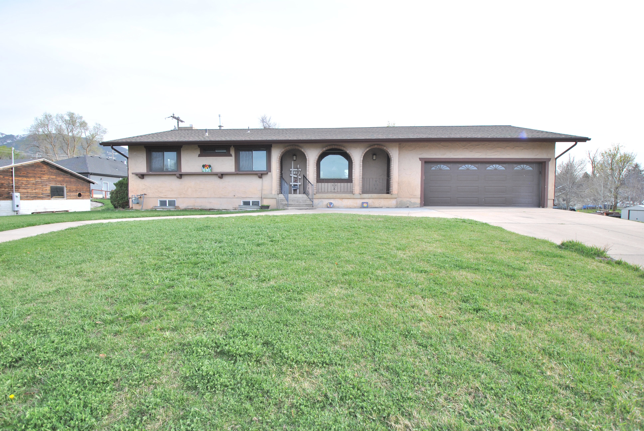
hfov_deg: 100.3
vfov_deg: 77.5
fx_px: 269
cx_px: 322
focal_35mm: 15
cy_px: 216
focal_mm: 10
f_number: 5.6
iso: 100
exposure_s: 1/125
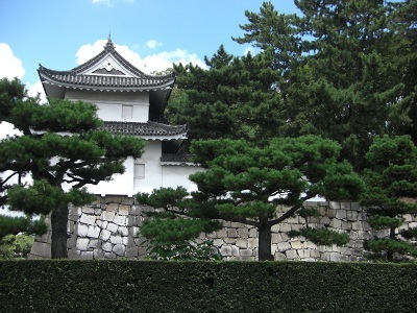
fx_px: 687
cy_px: 156
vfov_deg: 25.7
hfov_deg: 33.8
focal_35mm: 57
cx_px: 208
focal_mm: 9.5
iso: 64
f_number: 3.7
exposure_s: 1/250
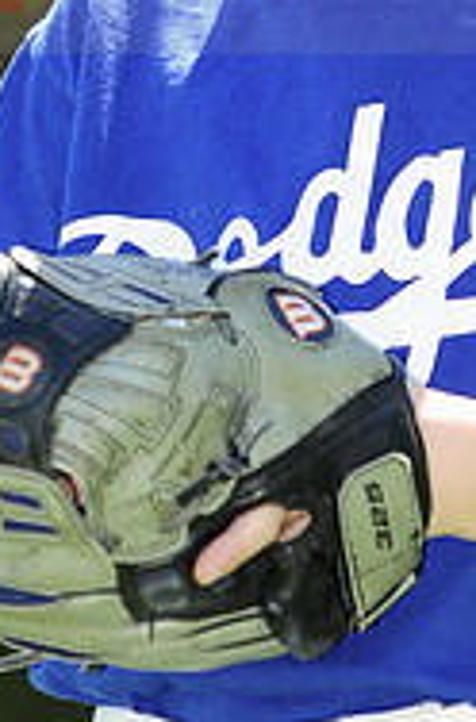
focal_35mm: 696
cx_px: 386
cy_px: -65
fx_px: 13906
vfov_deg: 3.0
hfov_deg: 2.0
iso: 200
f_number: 4
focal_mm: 150
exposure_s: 1/640
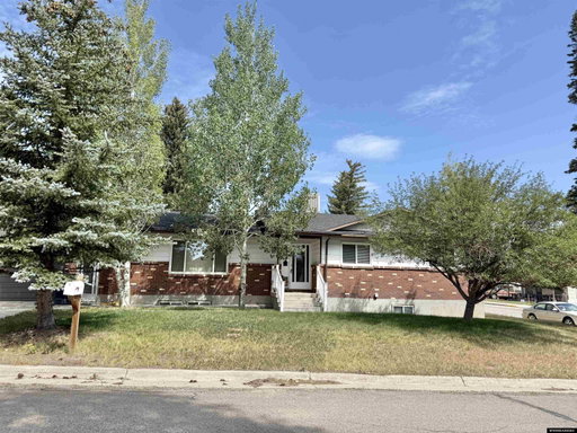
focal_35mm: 24
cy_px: 216
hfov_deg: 71.6
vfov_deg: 56.8
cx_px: 288
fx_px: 400
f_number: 1.78
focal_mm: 6.76
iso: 80
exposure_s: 1/3145
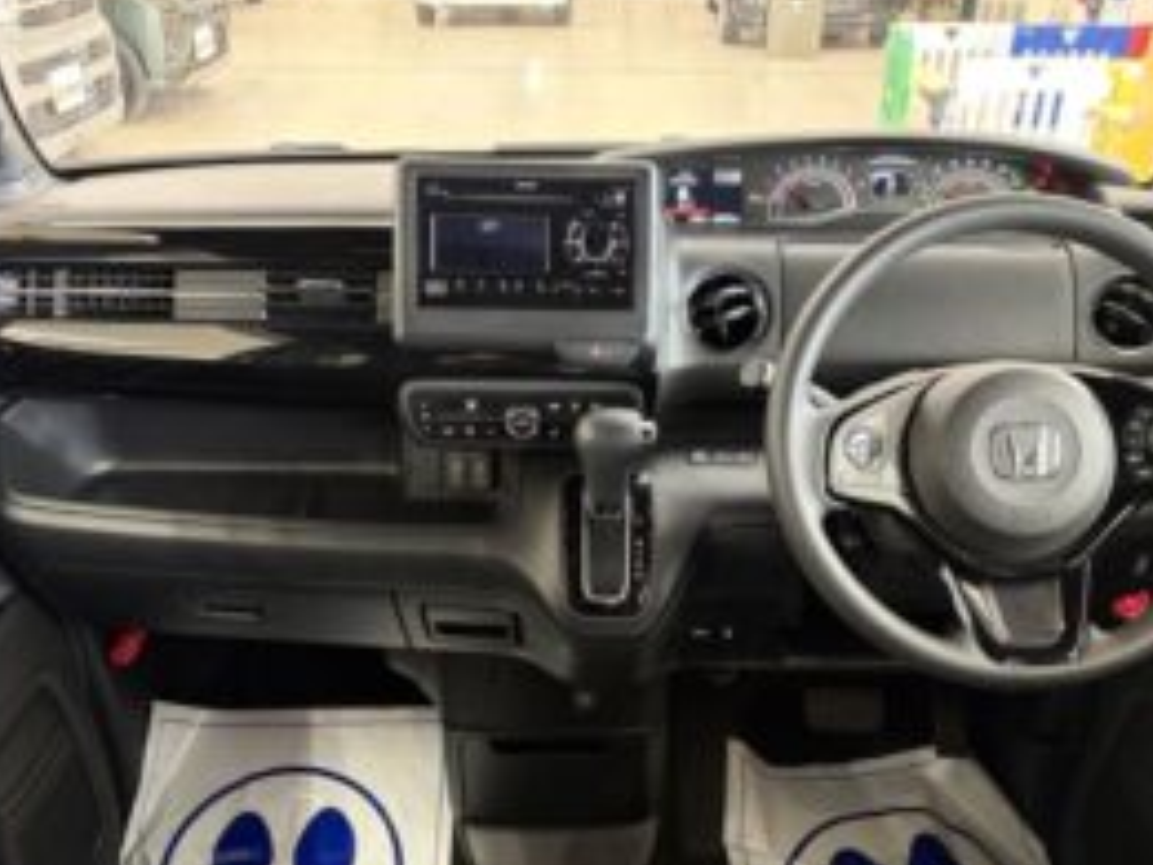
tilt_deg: -29.0
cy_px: 526
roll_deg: -0.4
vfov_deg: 40.5
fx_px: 1166
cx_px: 585
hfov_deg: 52.6
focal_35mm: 35
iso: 640
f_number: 1.6
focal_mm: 5.96
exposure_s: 1/38
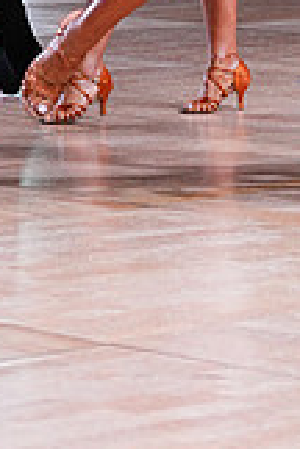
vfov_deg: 8.1
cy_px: -191
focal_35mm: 250
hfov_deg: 5.4
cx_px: 496
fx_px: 3125
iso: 1600
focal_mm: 70
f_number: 4
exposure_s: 1/400
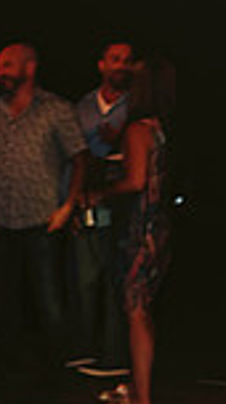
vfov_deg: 18.8
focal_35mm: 112
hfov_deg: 9.4
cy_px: 371
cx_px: -351
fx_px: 1199
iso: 1250
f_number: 2.8
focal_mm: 28
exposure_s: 1/125
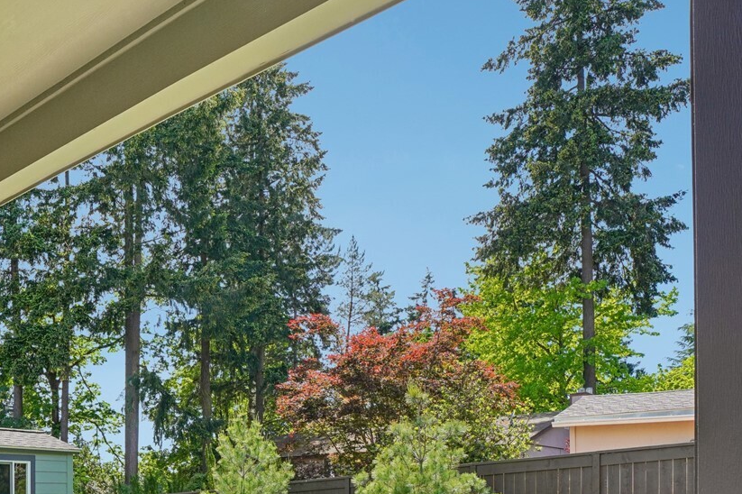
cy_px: 493
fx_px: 680
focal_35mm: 33
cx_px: 224
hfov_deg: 55.5
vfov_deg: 36.0
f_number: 8
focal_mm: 16
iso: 400
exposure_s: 1/500
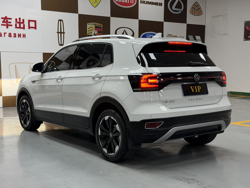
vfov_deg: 30.3
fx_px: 347
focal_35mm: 48
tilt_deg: -5.4
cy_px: 94
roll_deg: +0.6
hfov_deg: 39.7
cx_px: 125
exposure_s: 1/50
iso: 64
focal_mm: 6.76
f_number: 1.78
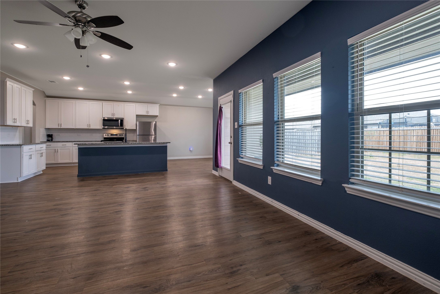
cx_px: 220
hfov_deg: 96.7
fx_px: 196
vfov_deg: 73.7
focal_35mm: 16
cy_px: 147
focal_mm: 10.5
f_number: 7.1
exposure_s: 1/8
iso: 320
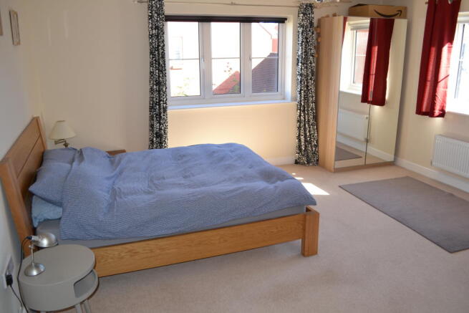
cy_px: 156
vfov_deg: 43.6
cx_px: 234
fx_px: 391
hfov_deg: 61.9
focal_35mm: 30
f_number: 4
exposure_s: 1/125
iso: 360
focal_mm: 20
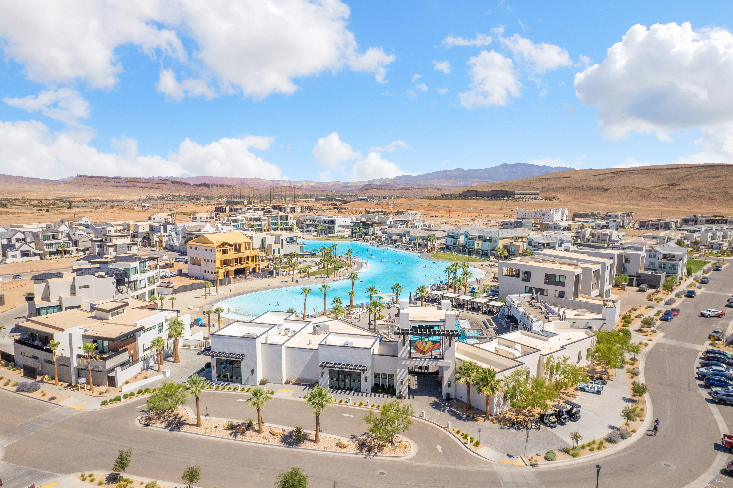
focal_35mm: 22
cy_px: 244
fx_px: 448
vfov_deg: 57.2
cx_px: 366
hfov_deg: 78.6
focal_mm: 8.38
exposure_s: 1/160
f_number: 2.8
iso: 120
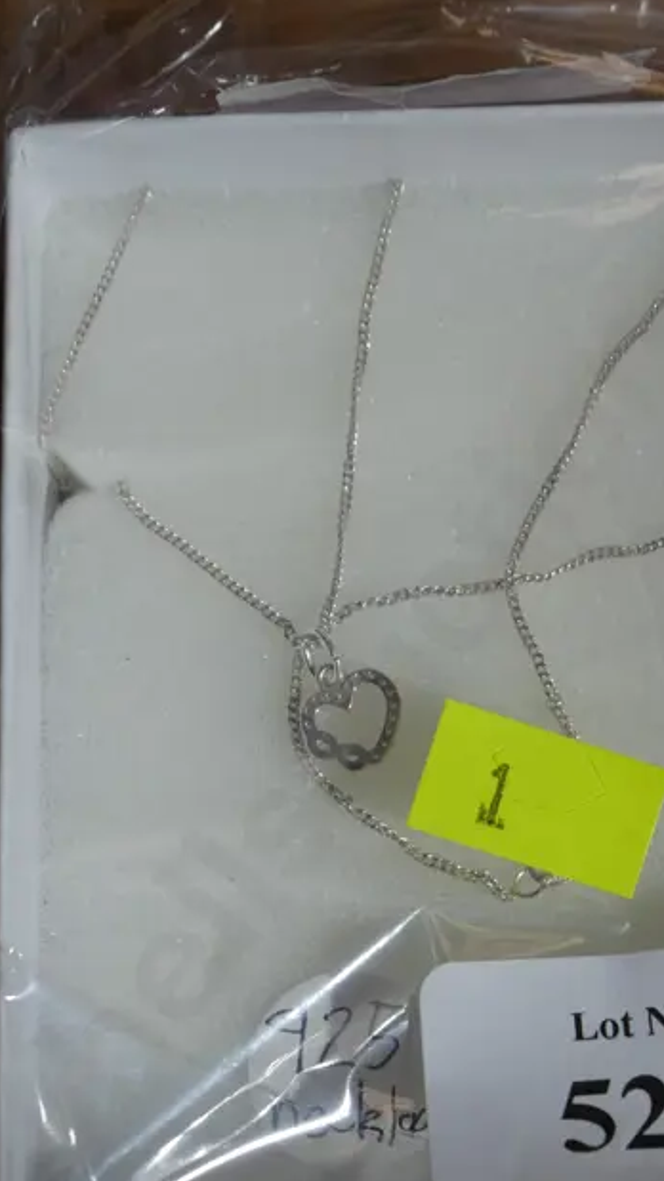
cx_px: 407
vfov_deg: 25.6
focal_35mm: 83
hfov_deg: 14.5
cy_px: 670
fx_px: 2599
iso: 250
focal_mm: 23
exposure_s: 1/60
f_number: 5.1
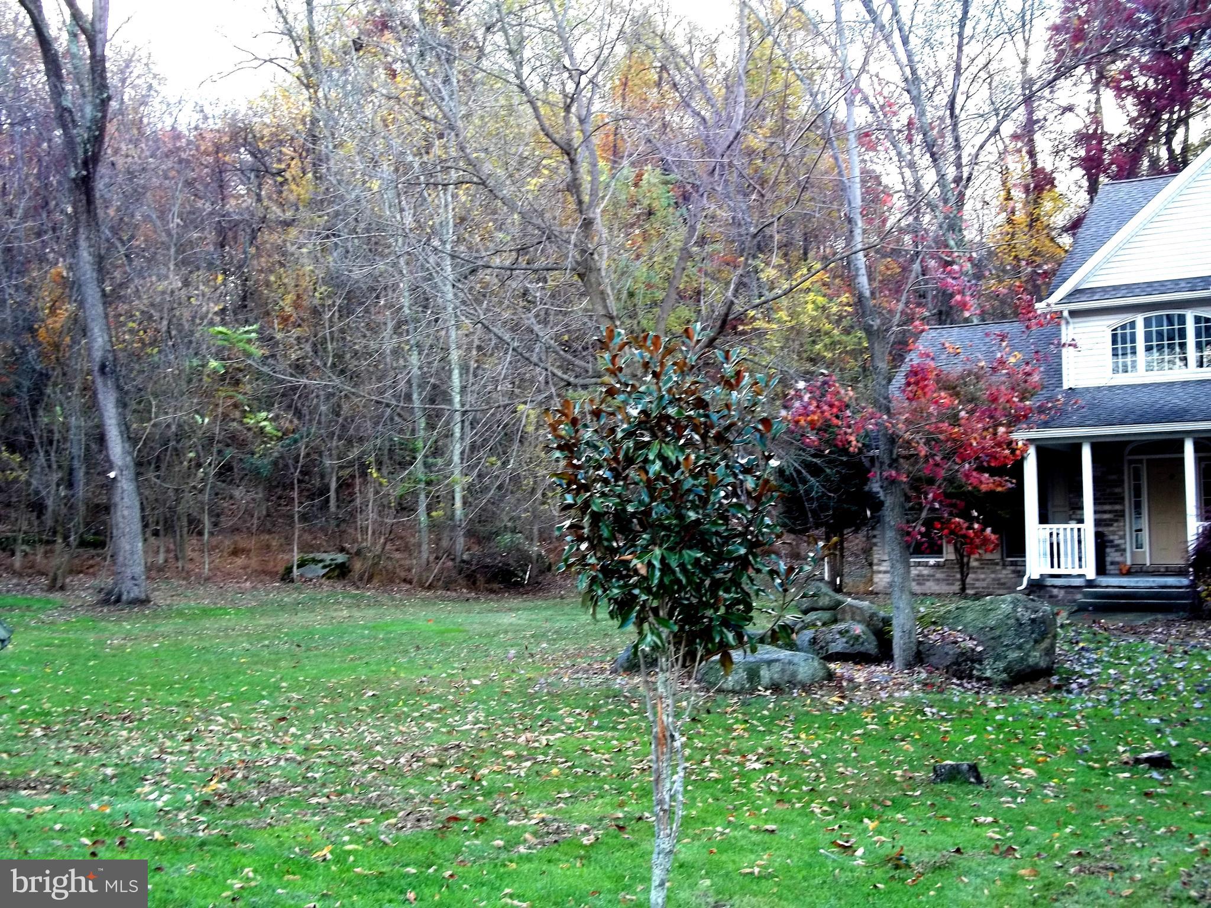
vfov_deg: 36.8
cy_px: 454
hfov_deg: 47.9
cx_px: 606
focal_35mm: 39
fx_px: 1364
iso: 64
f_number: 3.2
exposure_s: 1/40
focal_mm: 7.1
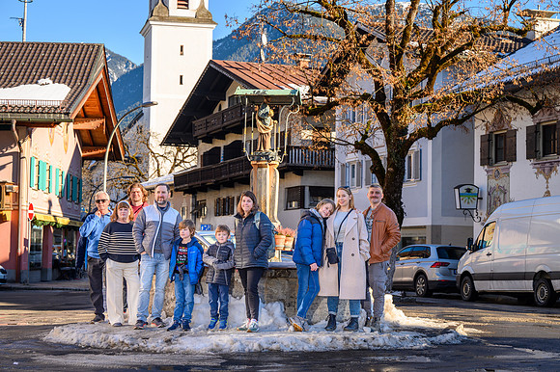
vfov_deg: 19.4
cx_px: 280
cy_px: 186
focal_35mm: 70
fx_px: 1088
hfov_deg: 28.9
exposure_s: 1/400
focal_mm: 70
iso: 125
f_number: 5.6
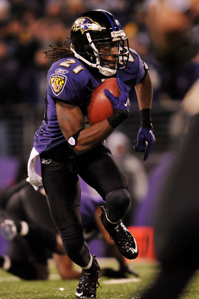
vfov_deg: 4.9
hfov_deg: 3.3
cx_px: 100
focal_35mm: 420
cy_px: 150
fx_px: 3487
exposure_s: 1/1000
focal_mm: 420
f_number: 4
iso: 4000
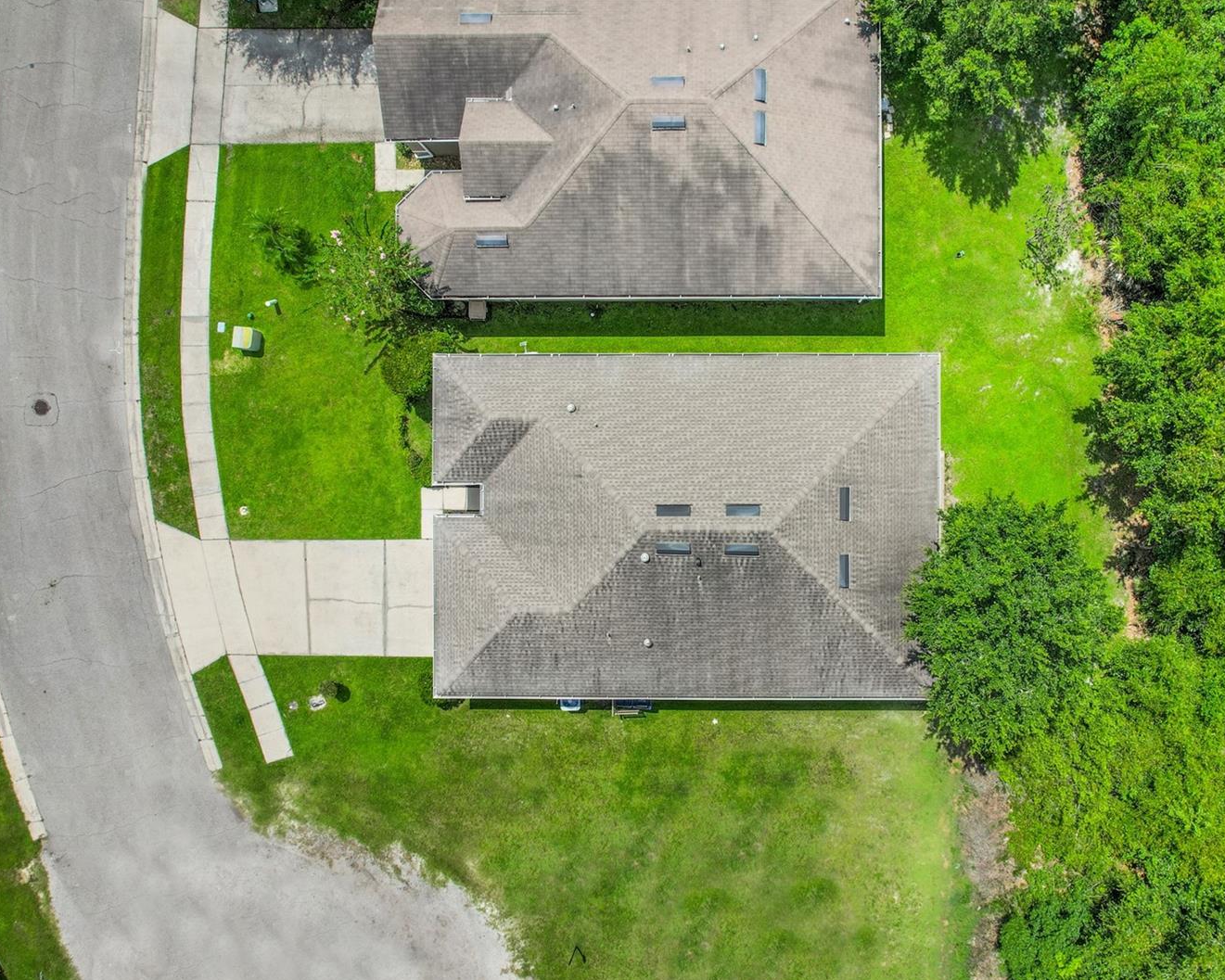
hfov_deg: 67.4
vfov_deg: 56.8
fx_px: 906
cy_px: 492
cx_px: 737
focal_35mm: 25
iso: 100
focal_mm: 8.38
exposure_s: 1/500
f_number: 2.8
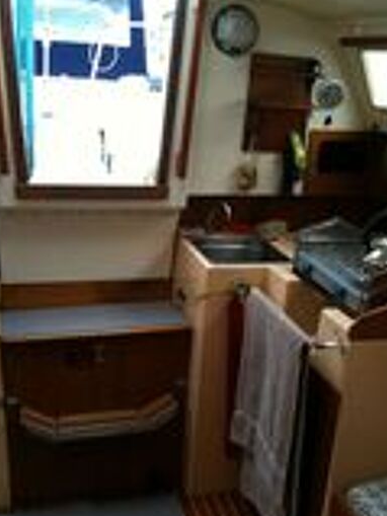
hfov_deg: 32.8
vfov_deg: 42.9
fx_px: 656
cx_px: 218
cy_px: 268
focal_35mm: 44
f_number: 2.8
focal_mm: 3.85
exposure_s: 1/120
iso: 100
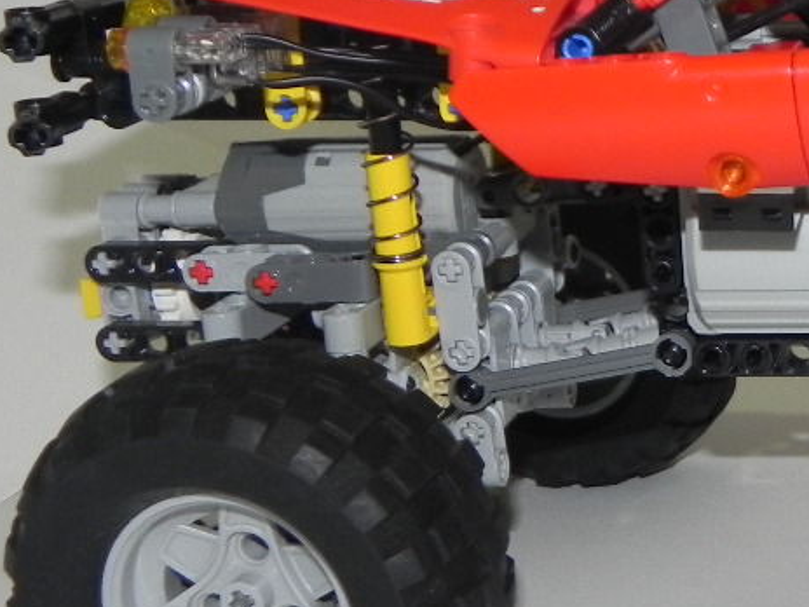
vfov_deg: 16.2
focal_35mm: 91
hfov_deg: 20.0
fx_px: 2127
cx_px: 1008
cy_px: 255
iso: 200
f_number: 2.8
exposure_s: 1/30
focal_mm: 5.9
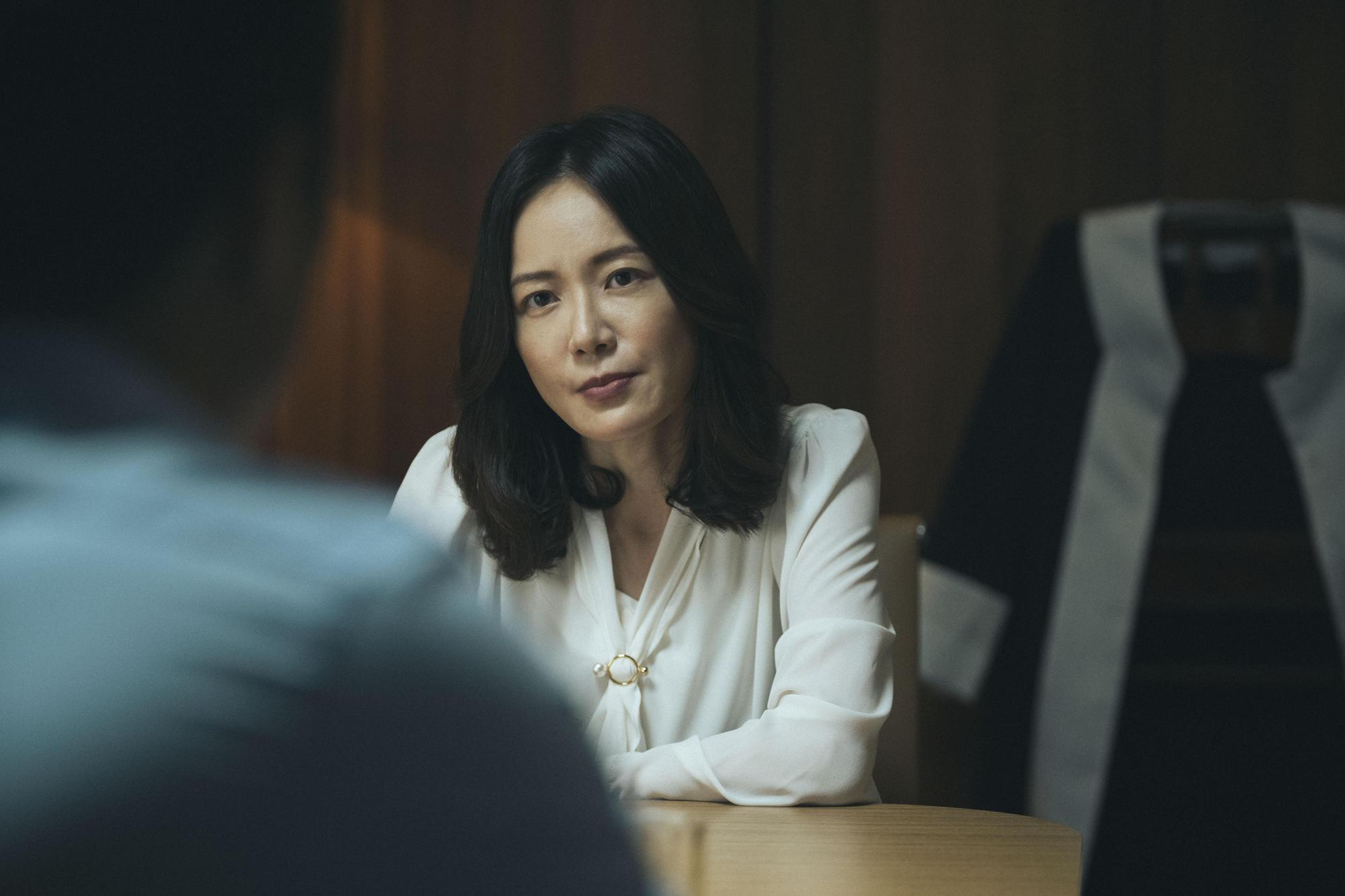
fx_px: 3549
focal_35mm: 95
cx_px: 672
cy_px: 448
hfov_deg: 21.5
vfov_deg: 14.4
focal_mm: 95
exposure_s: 1/100
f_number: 2.8
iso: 2000
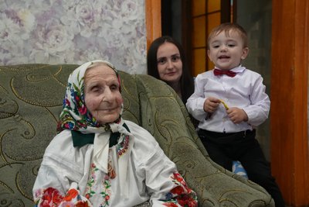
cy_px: 104
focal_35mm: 47
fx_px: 404
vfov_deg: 28.7
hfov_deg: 41.9
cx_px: 154
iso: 8000
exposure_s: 1/160
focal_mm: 47
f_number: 4
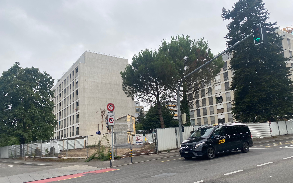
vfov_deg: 44.3
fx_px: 224
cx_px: 145
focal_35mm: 28
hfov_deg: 66.5
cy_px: 111
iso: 32
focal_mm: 4.25
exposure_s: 1/519
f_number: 1.8
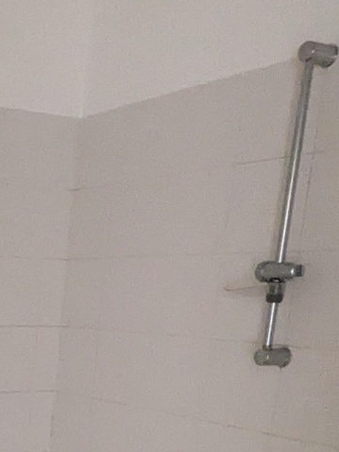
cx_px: -144
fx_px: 783
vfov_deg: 29.7
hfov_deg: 21.3
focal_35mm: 60
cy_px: 465
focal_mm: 1.83
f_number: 2.2
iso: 1002
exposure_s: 1/25
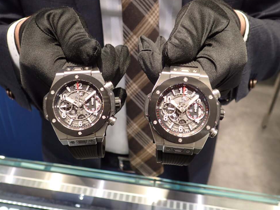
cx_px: 139
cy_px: 104
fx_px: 251
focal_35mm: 31
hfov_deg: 58.4
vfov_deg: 45.4
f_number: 2.3
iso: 200
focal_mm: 5.5
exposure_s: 1/50
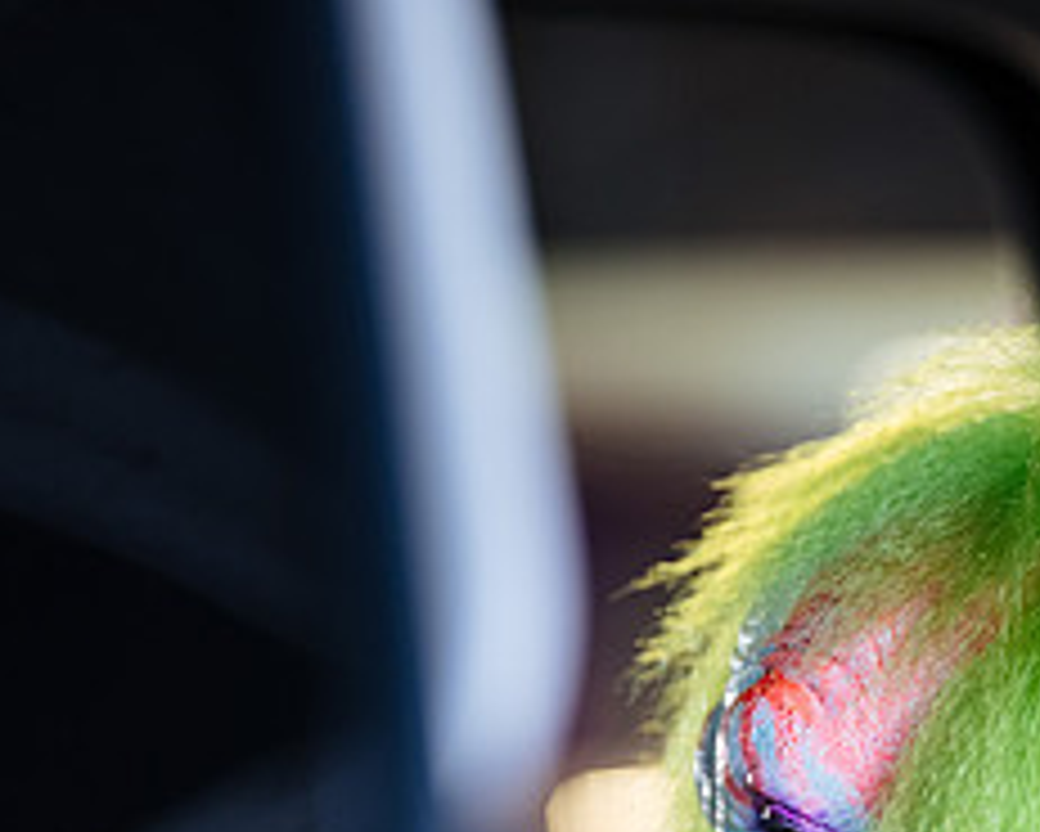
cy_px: 583
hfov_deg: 8.8
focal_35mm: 220
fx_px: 6774
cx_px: 643
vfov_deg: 7.0
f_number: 2
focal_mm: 110
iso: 800
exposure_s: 1/60
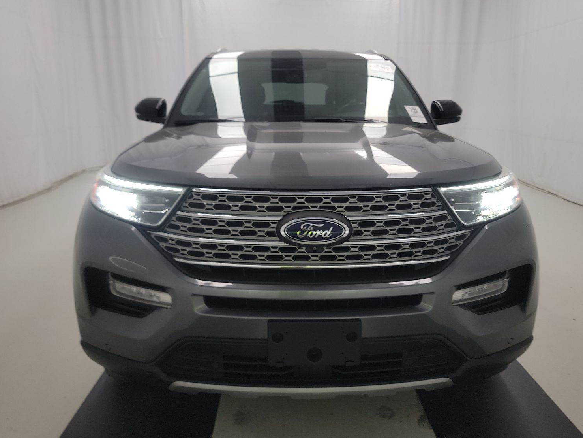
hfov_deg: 67.2
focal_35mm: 26
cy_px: 214
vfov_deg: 53.1
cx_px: 309
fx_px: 438
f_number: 1.8
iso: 166
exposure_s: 1/59
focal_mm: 6.7
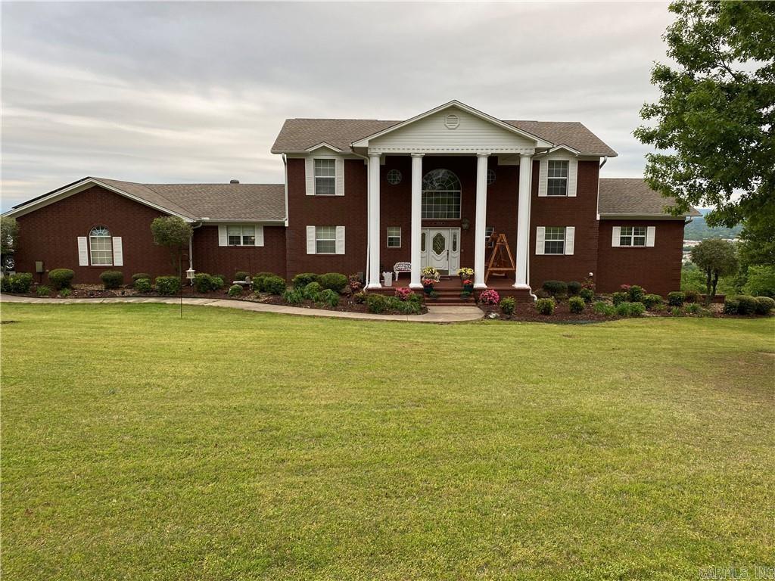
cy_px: 290
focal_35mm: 26
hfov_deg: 67.3
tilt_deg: -8.8
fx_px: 582
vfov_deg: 53.1
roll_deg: +0.3
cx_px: 388
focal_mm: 4.25
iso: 32
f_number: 1.8
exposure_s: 1/121
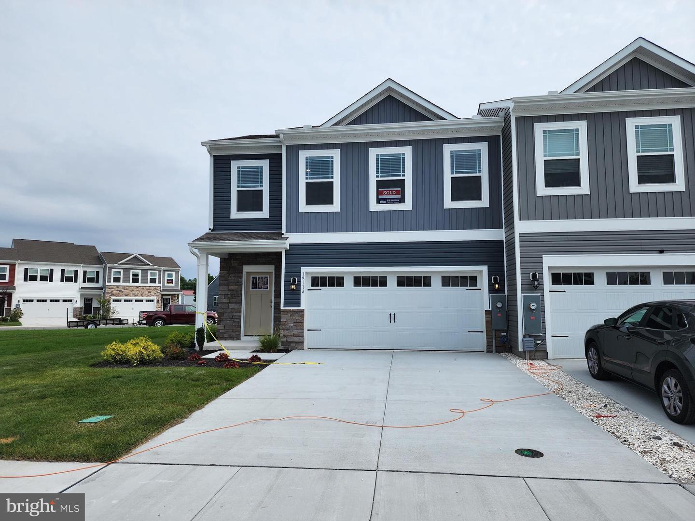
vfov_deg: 58.9
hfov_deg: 73.9
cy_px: 260
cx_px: 348
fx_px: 462
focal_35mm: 23
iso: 12
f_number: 1.8
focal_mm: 6.4
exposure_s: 1/1601
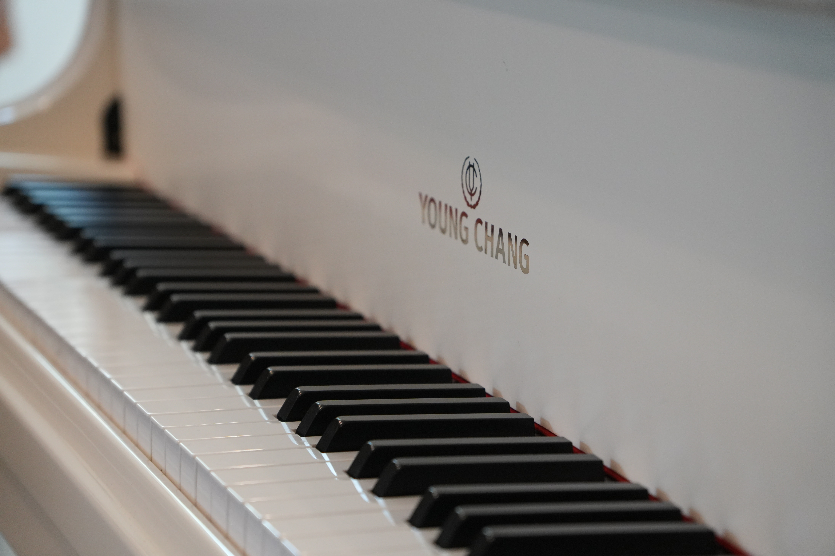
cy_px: 278
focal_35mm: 104
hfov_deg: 19.7
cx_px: 418
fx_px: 2400
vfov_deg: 13.2
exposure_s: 1/160
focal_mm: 69
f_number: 3.5
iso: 1600
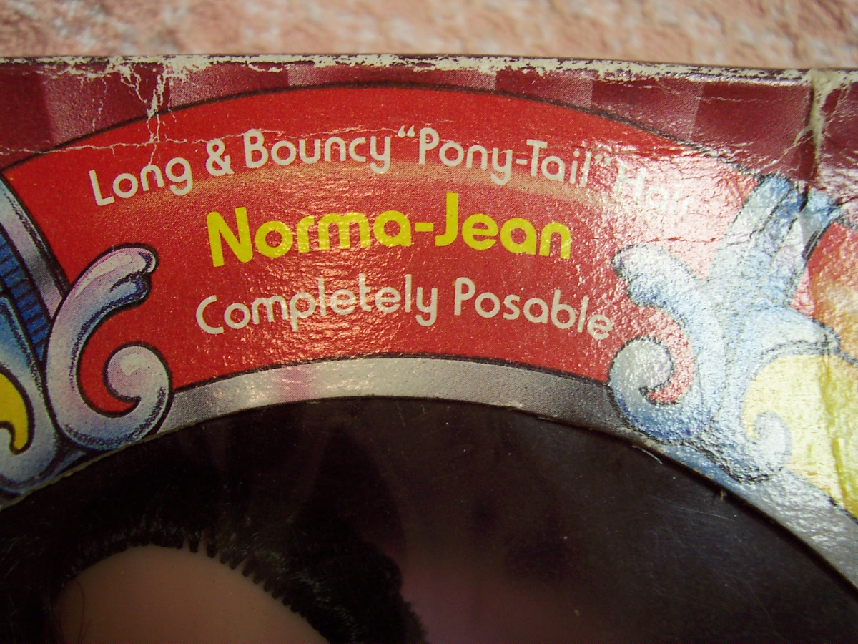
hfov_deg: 50.1
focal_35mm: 37
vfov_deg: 38.7
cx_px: 429
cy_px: 322
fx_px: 917
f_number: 2.8
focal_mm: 5.6
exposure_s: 1/45
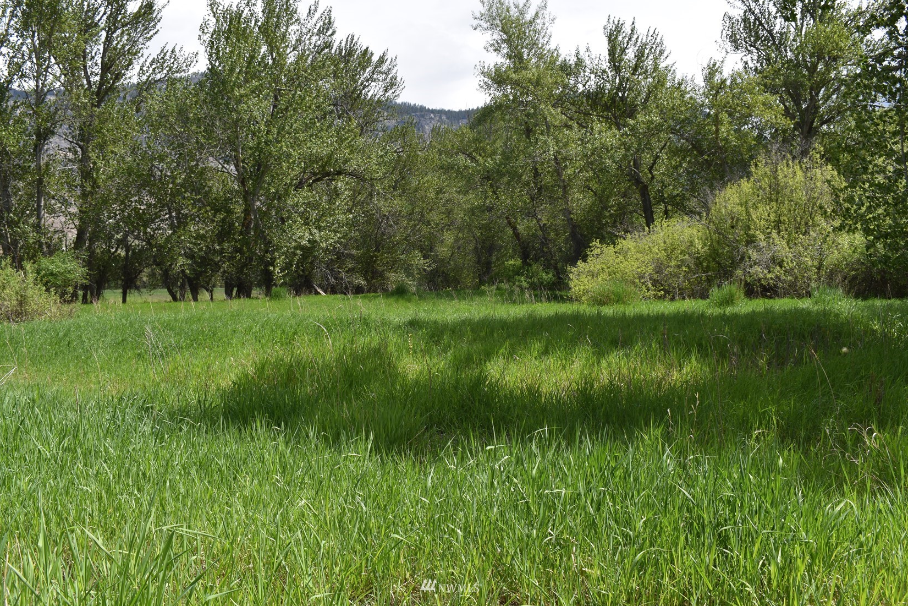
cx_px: 451
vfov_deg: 35.9
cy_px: 295
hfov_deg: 51.9
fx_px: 933
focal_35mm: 37
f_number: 8
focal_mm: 24
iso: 100
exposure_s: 1/200
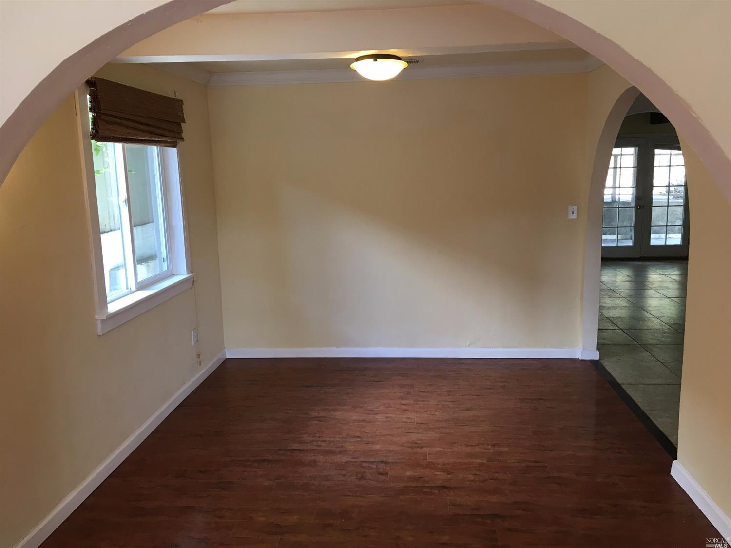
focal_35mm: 29
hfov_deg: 61.7
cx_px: 366
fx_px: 612
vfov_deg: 48.2
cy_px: 274
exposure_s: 1/30
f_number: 2.2
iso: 25
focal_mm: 4.15
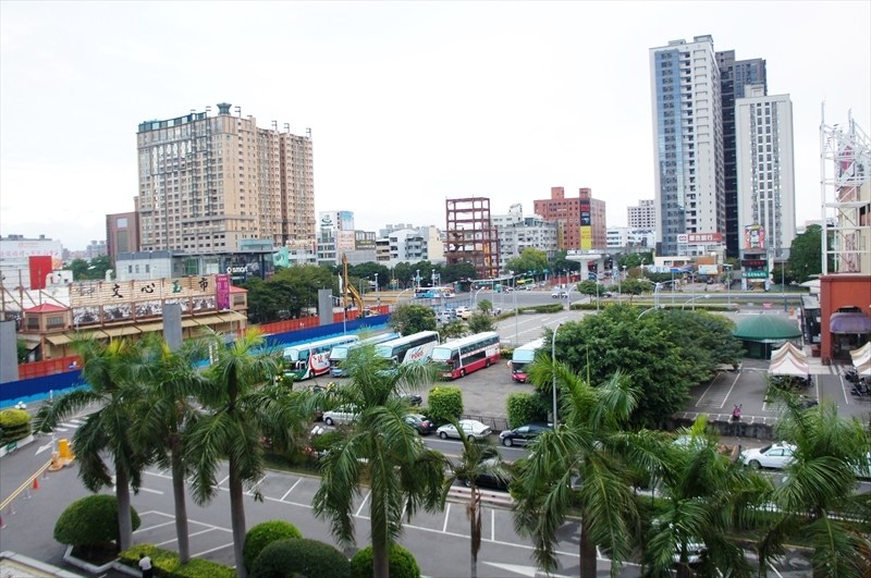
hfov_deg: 67.5
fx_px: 652
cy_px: 289
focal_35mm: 27
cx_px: 436
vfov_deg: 47.8
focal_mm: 18
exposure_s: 1/160
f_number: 4
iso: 640
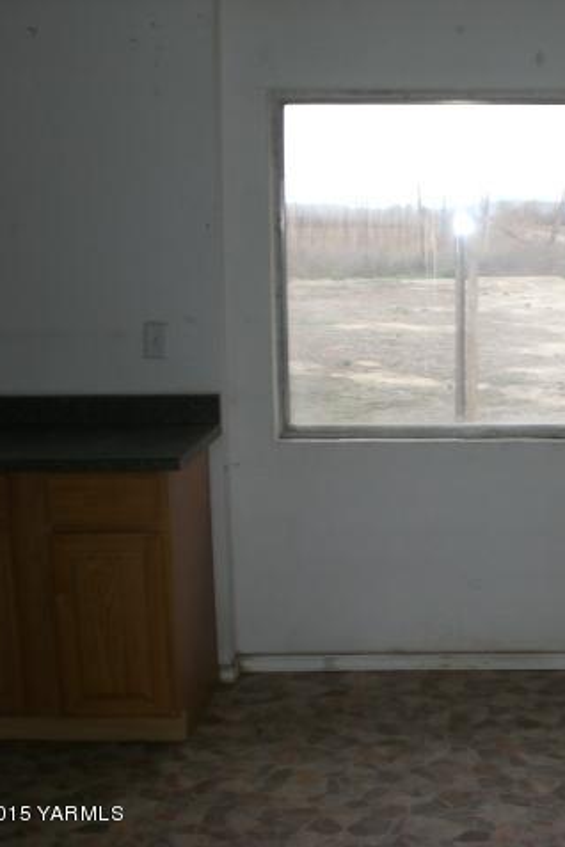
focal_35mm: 53
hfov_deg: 24.7
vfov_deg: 37.5
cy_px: 423
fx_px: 1248
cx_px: 524
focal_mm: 6.3
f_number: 3.1
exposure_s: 1/200
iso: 50
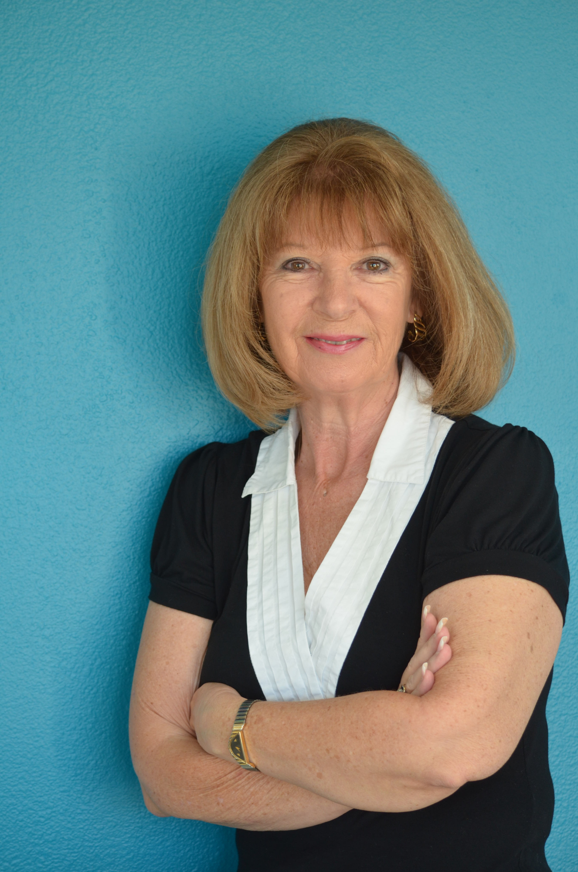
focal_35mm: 102
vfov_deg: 20.1
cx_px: 289
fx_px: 2467
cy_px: 436
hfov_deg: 13.4
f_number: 5
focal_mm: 68
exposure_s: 1/100
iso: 400
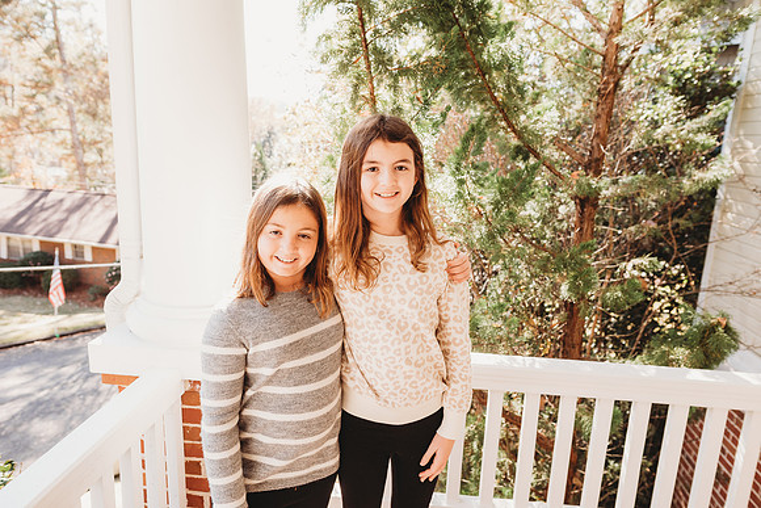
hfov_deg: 73.7
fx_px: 507
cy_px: 254
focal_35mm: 24
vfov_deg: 53.2
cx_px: 380
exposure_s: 1/200
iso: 400
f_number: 4.5
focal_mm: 24
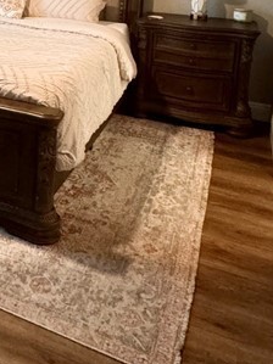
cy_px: -1
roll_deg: -0.3
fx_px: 505
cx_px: -68
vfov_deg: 35.8
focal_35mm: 48
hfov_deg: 26.3
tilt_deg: -7.8
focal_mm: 2.22
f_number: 2.2
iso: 800
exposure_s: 1/60
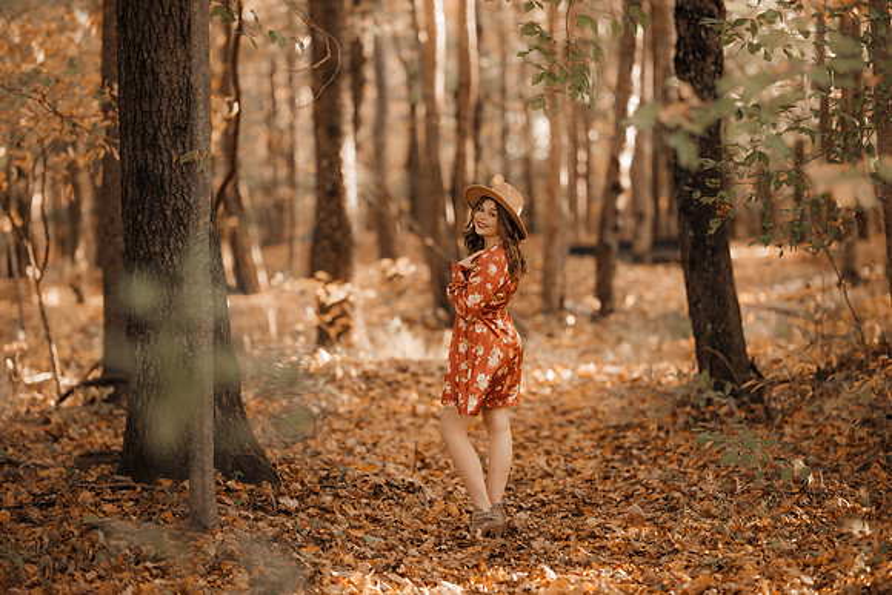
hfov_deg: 19.5
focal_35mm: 105
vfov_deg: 13.0
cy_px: 298
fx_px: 2602
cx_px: 446
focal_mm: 105
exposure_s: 1/60
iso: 125
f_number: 1.6
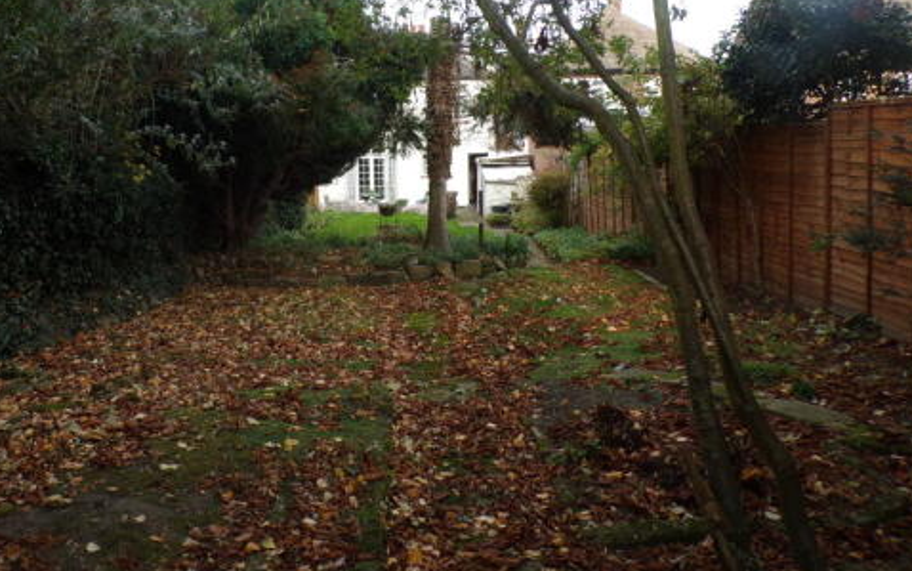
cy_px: 196
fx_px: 771
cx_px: 394
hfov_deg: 61.0
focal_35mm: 31
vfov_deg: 40.2
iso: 80
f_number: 4.3
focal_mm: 4.3
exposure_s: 1/120
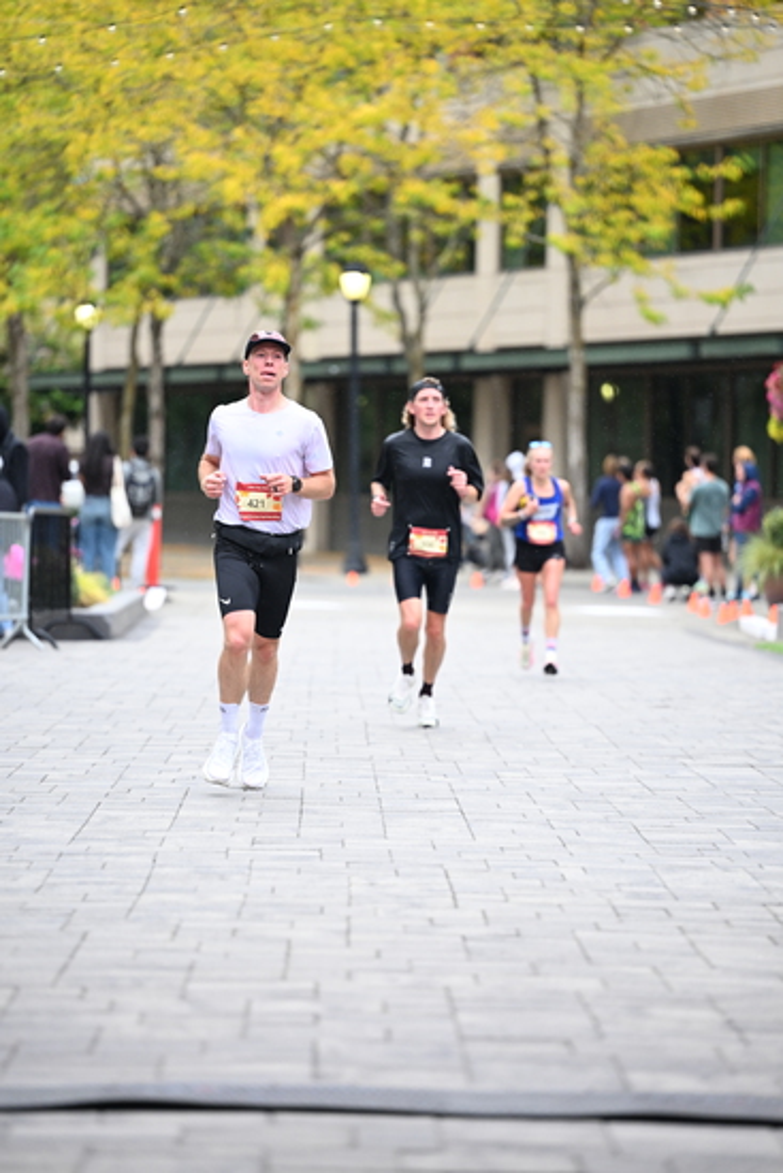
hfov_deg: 8.6
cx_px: 392
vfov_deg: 12.8
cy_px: 586
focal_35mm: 160
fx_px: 5216
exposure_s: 1/1600
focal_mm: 160
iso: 1250
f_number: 2.8
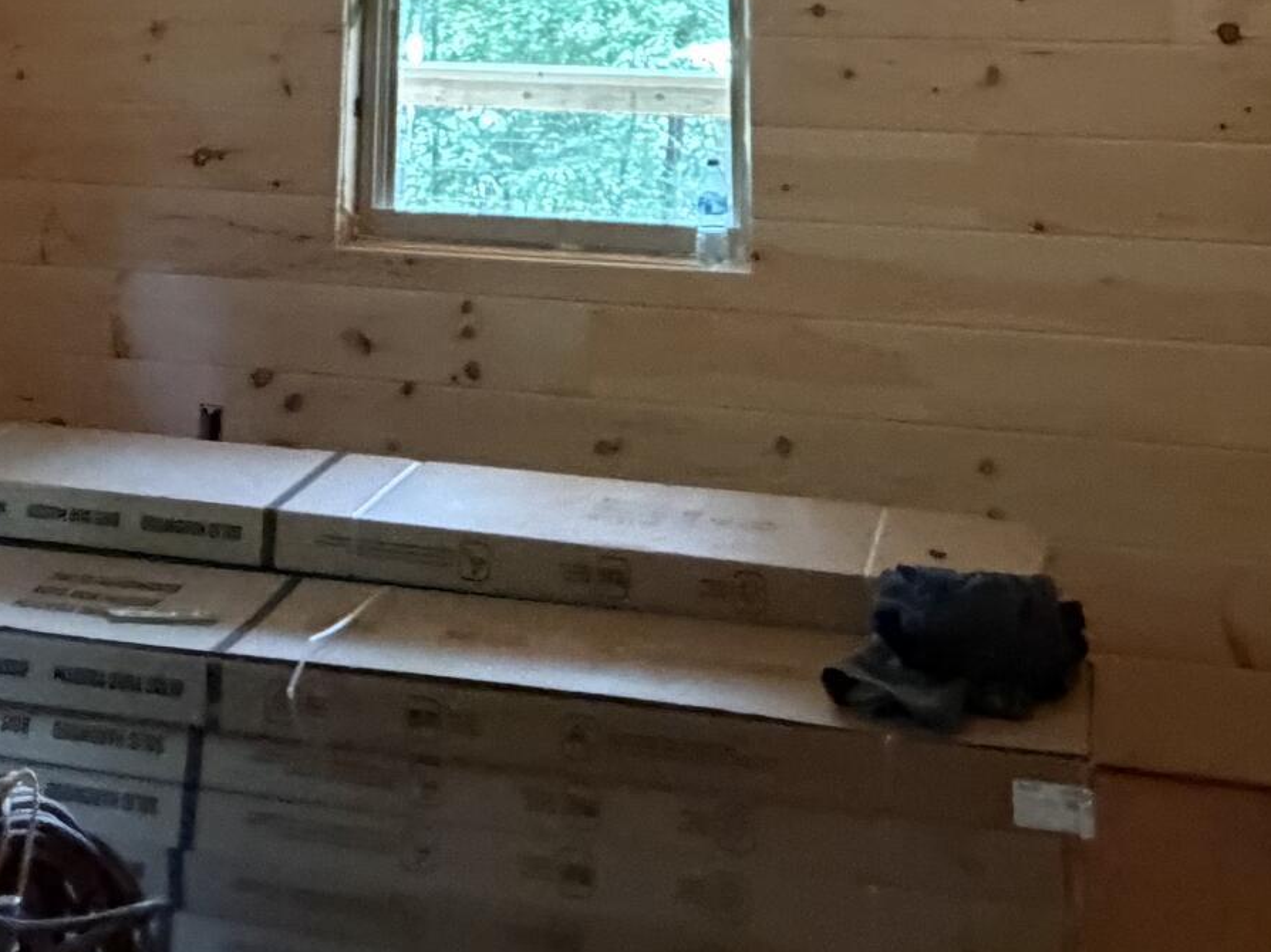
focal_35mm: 47
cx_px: 692
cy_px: -597
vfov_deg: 22.8
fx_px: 1725
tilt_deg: +14.0
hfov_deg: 40.4
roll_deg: -0.1
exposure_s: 1/60
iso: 640
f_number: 2.2
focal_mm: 2.22
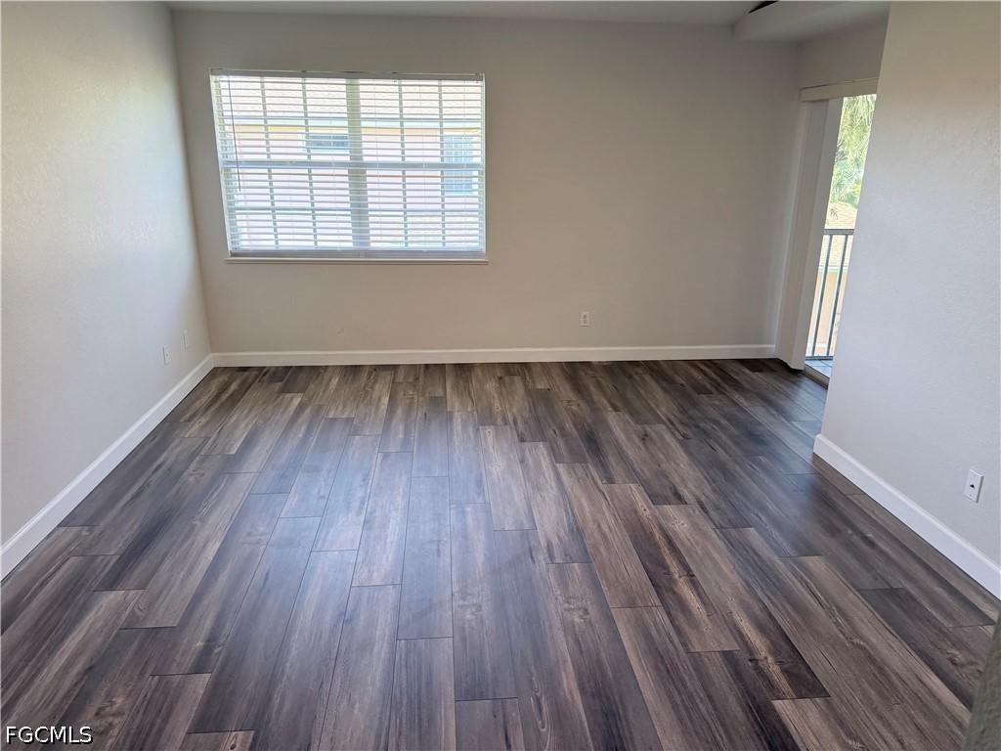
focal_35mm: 24
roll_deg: +0.1
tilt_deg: -17.3
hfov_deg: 71.6
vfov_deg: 56.8
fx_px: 694
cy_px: 376
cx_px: 500
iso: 160
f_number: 1.78
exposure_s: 1/125
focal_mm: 6.76
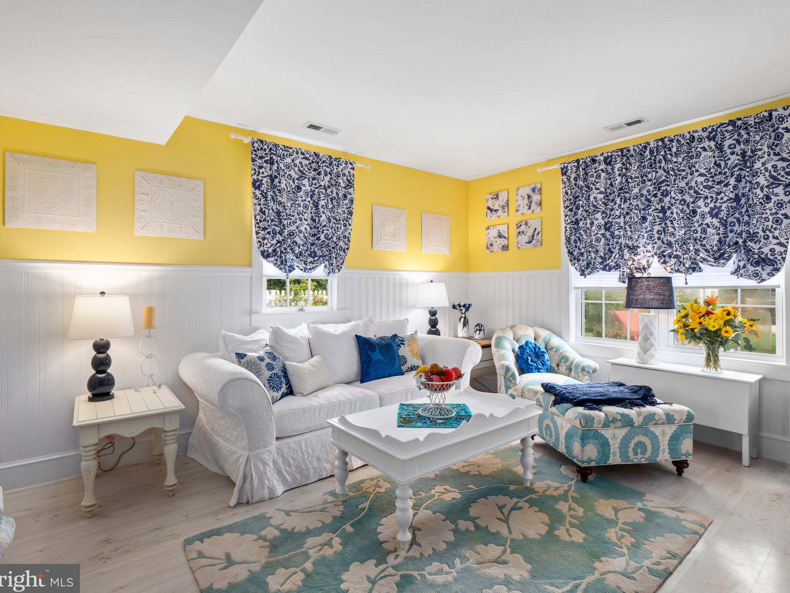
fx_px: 388
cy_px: 283
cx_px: 397
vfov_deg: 74.7
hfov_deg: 91.0
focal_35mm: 17
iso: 320
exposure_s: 1/13
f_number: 6.3
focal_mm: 8
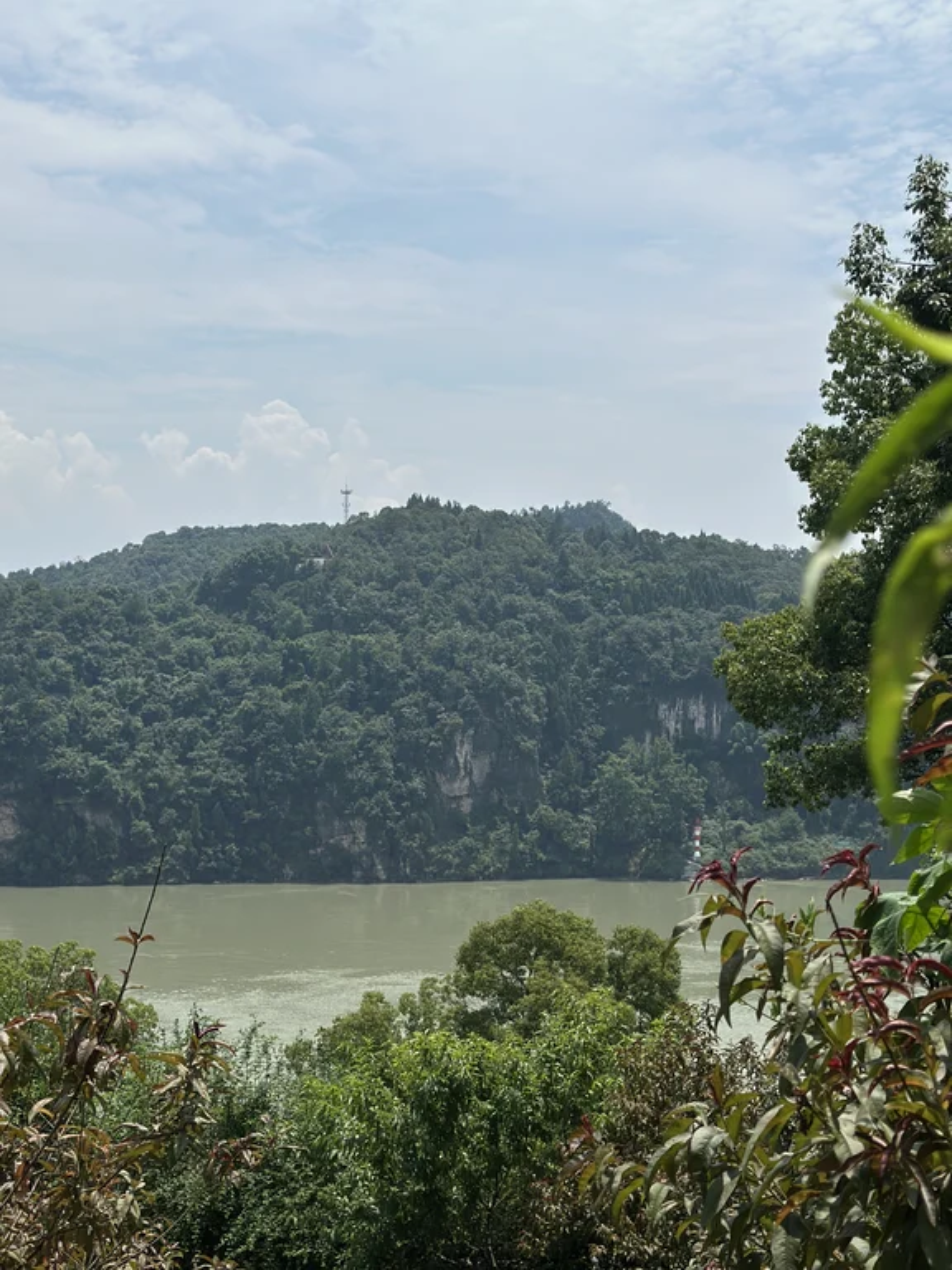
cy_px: 635
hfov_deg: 30.3
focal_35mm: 48
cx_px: 476
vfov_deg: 39.7
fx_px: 1760
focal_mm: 6.86
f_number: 1.78
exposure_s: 1/12048
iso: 100
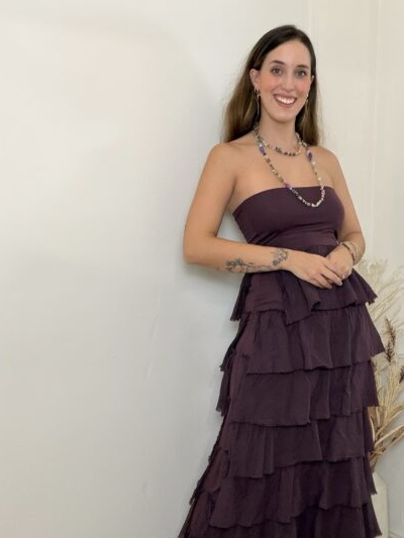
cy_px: 302
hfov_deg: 31.9
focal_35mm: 45
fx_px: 700
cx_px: 275
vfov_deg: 42.0
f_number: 1.9
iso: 125
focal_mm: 2.71
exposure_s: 1/60
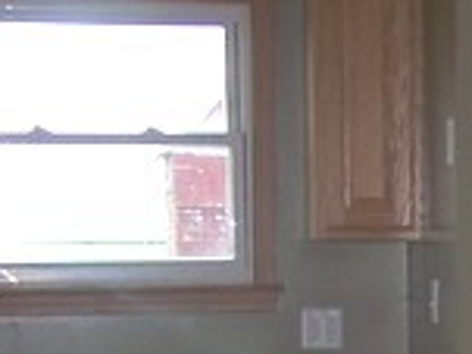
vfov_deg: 8.9
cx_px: 819
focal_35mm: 161
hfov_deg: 11.5
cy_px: 551
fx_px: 2194
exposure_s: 1/160
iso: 80
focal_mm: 6.3
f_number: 2.8
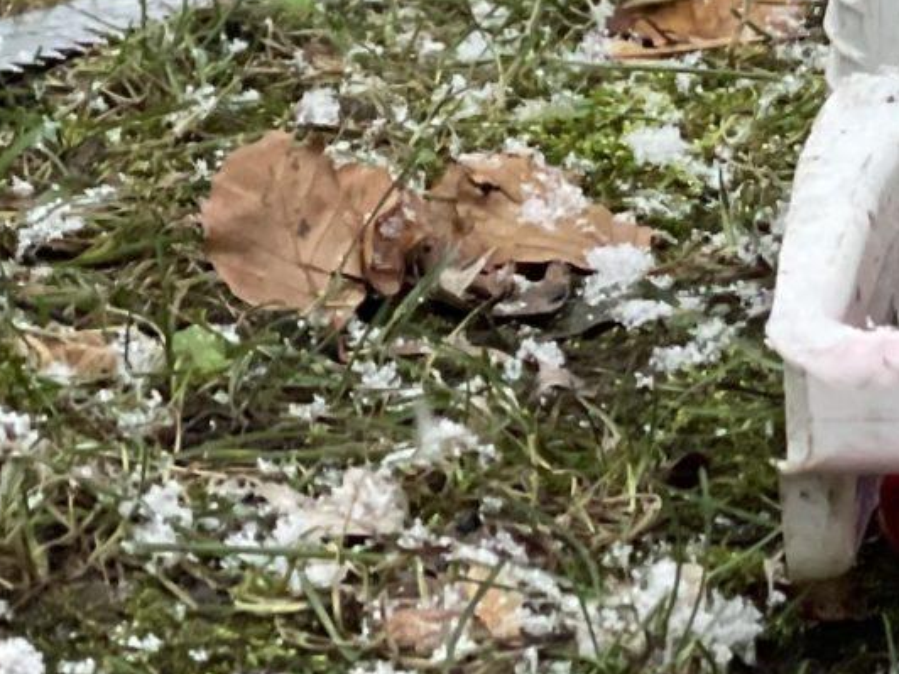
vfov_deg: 5.9
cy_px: -475
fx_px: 6493
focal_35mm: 250
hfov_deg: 7.9
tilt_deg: -11.1
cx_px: 811
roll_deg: -0.2
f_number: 2
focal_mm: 6
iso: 80
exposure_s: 1/122
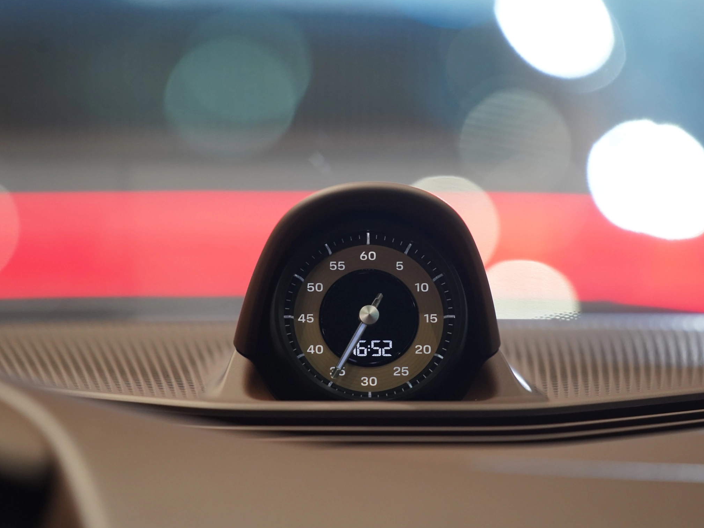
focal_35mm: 212
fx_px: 4311
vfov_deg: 7.0
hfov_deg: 9.3
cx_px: 346
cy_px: 264
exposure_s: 1/250
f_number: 4
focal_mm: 185
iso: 3200
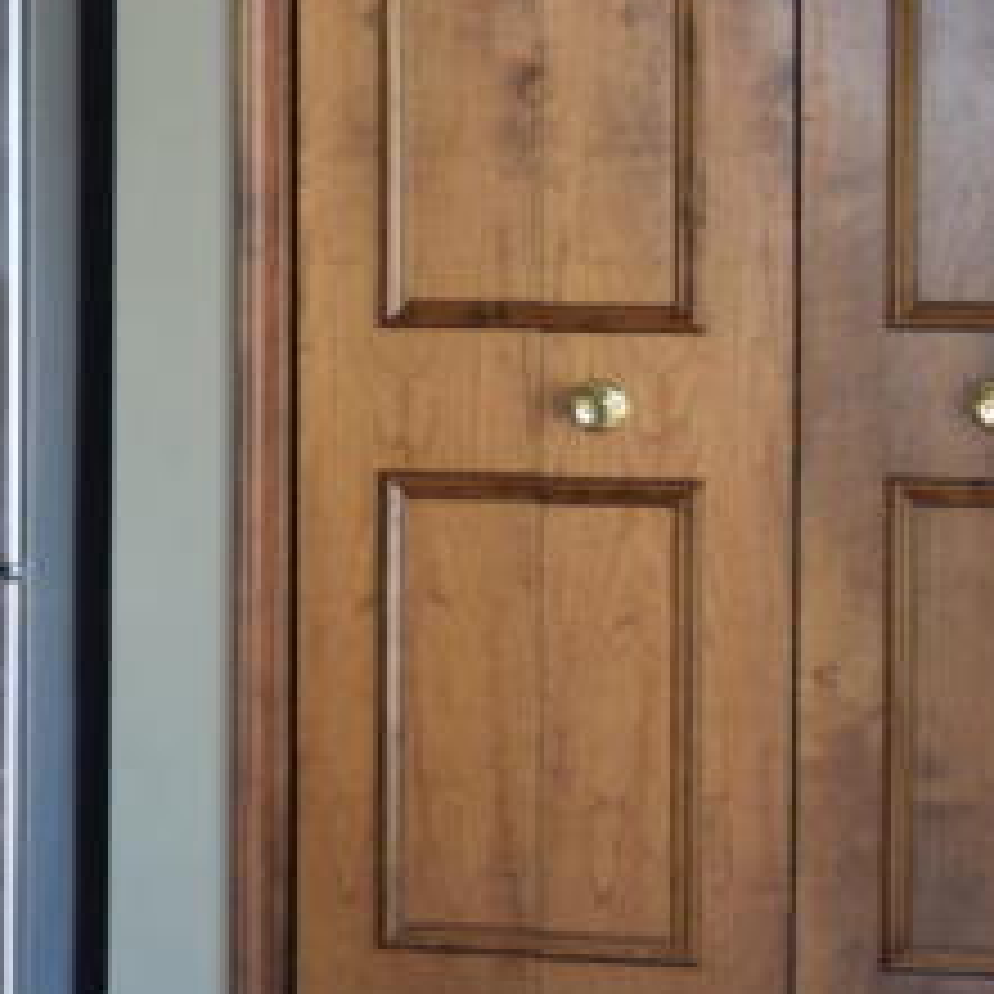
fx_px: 5400
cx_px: -1390
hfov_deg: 9.4
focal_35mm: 166
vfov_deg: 10.5
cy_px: 157
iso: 800
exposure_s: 1/80
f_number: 4.5
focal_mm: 25
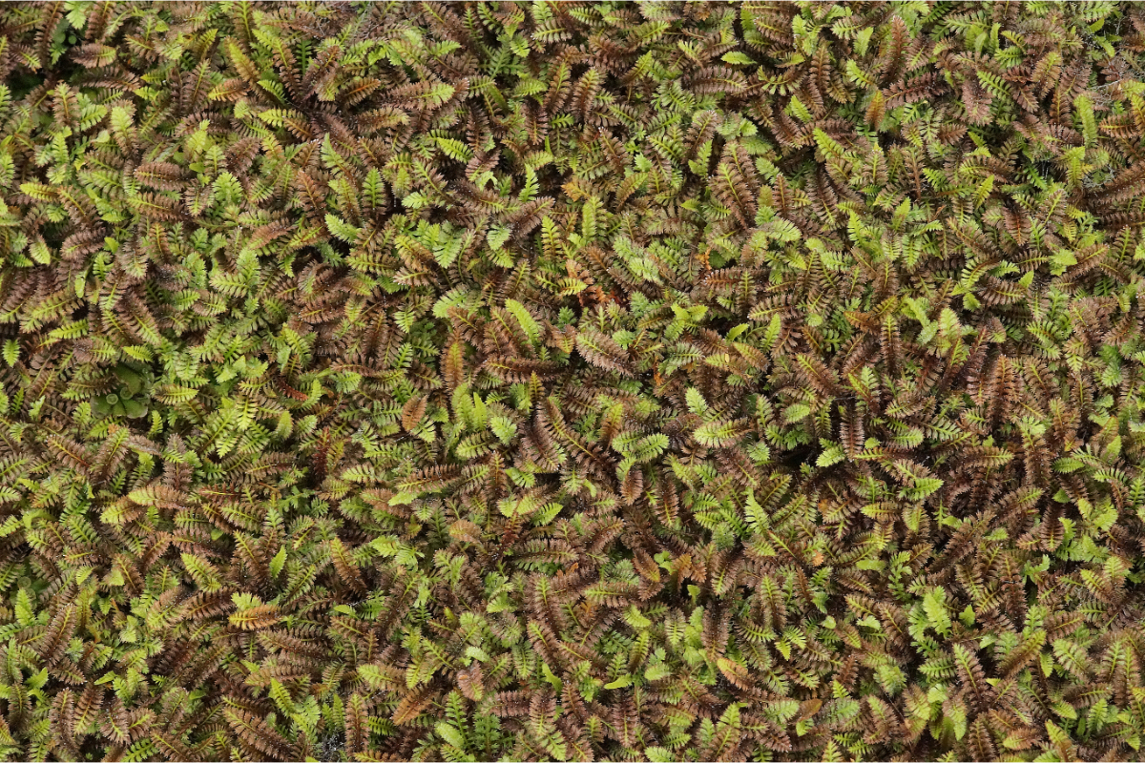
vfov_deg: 9.1
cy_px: 382
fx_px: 4770
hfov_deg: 13.7
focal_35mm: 150
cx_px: 572
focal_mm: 100
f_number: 10
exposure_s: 1/160
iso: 3200
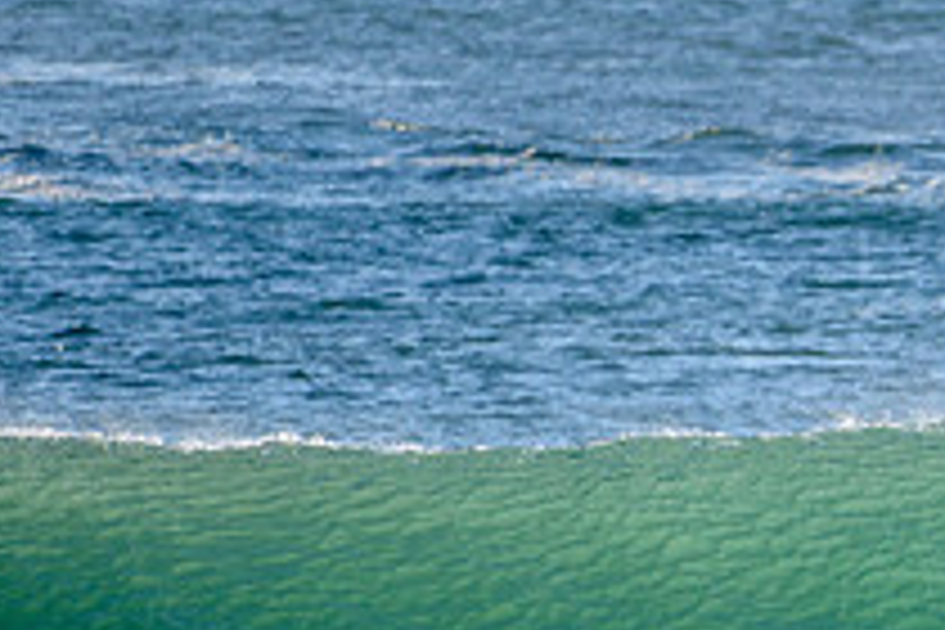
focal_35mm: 1667
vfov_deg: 0.8
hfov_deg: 1.2
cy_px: 653
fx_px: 43755
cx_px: 1542
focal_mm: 500
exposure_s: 1/1250
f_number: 5.6
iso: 220
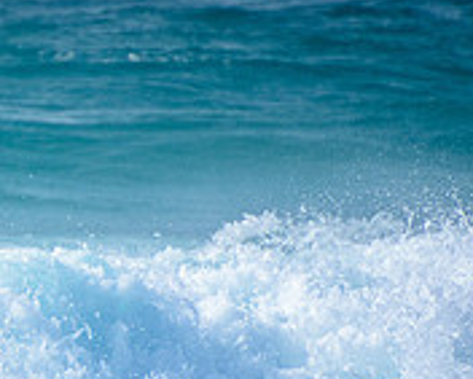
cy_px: 353
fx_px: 25968
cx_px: -296
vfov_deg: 0.8
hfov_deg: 1.0
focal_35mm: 1854
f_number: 5.6
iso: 320
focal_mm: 400
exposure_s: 1/2000
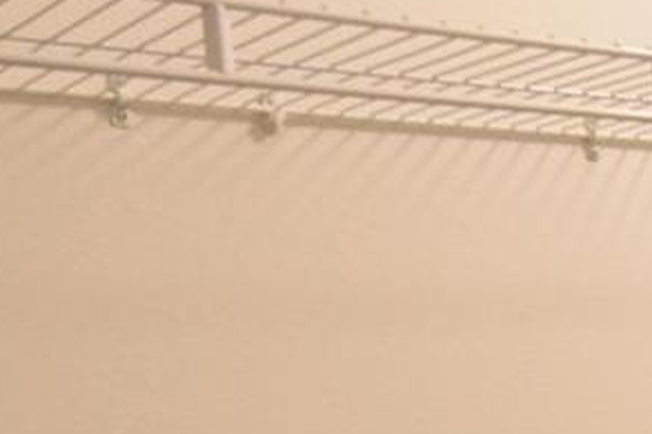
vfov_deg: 15.9
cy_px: 548
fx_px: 1484
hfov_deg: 22.3
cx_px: 839
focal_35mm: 82
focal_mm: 10
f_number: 3.5
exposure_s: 1/60
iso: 3200
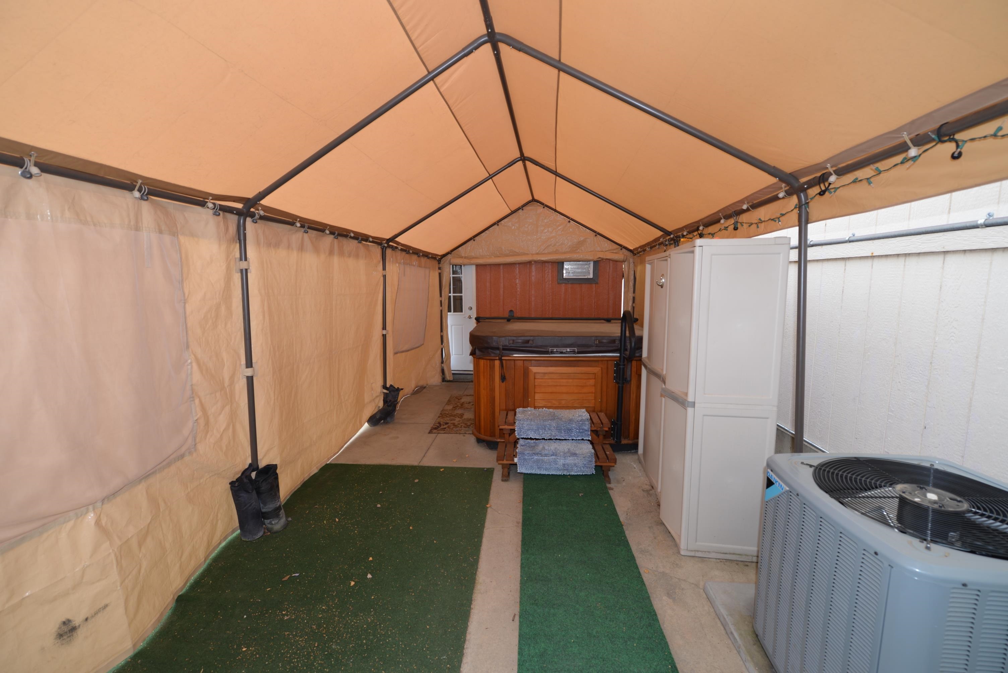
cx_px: 504
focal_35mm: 14
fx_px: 392
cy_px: 336
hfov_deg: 104.2
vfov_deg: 81.3
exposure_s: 1/80
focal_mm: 14
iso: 200
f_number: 4.5
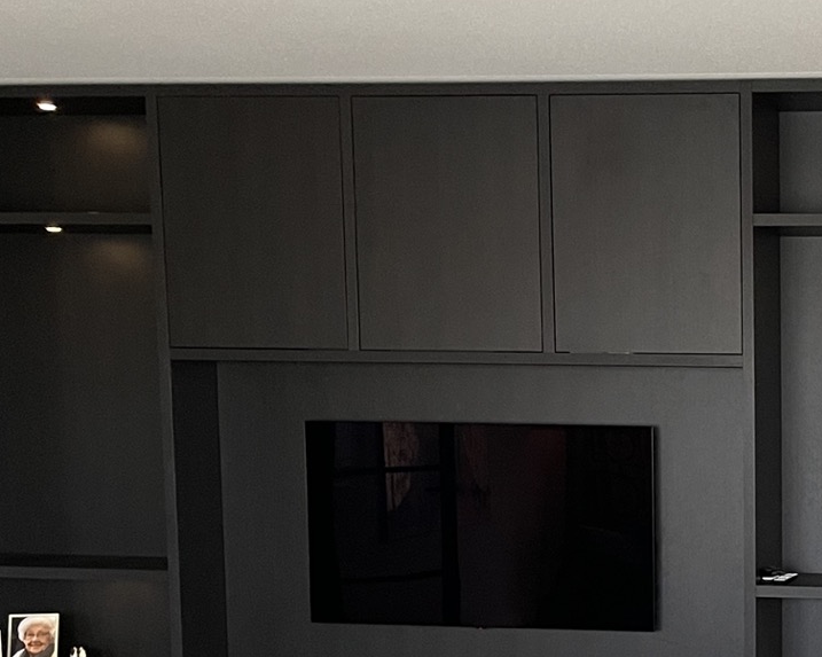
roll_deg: -0.7
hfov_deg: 25.7
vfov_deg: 22.1
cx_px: 917
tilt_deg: -6.5
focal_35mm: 68
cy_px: 548
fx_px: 1654
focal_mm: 5.1
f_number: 1.6
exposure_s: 1/50
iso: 400
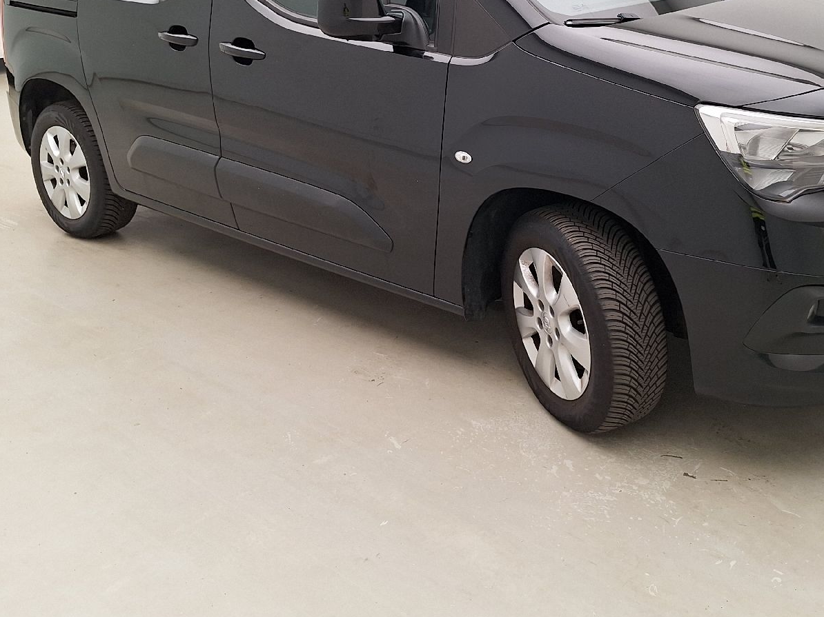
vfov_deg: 37.4
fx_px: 881
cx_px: 495
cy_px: 128
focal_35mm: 37
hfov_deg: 49.8
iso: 50
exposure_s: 1/100
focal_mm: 5.54
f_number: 1.8
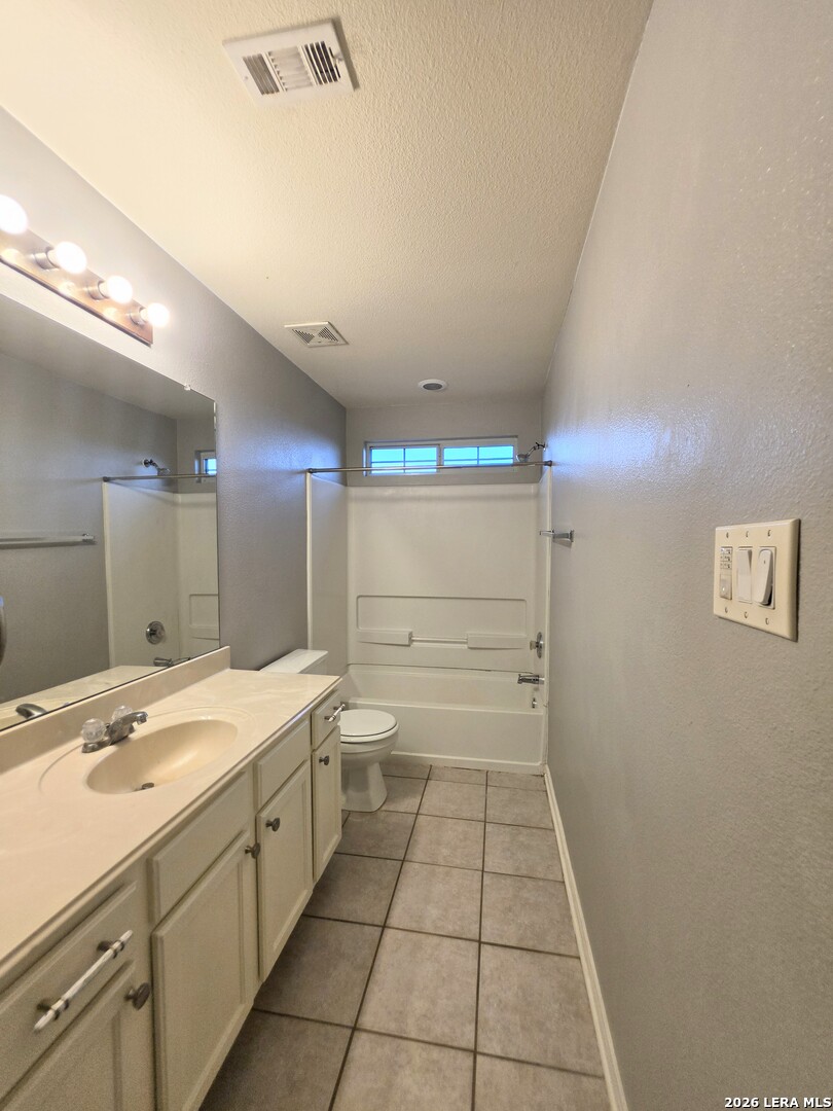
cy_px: 556
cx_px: 416
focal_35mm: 13
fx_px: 417
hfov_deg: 89.9
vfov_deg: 106.2
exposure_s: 1/120
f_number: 1.9
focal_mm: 2.2
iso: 64
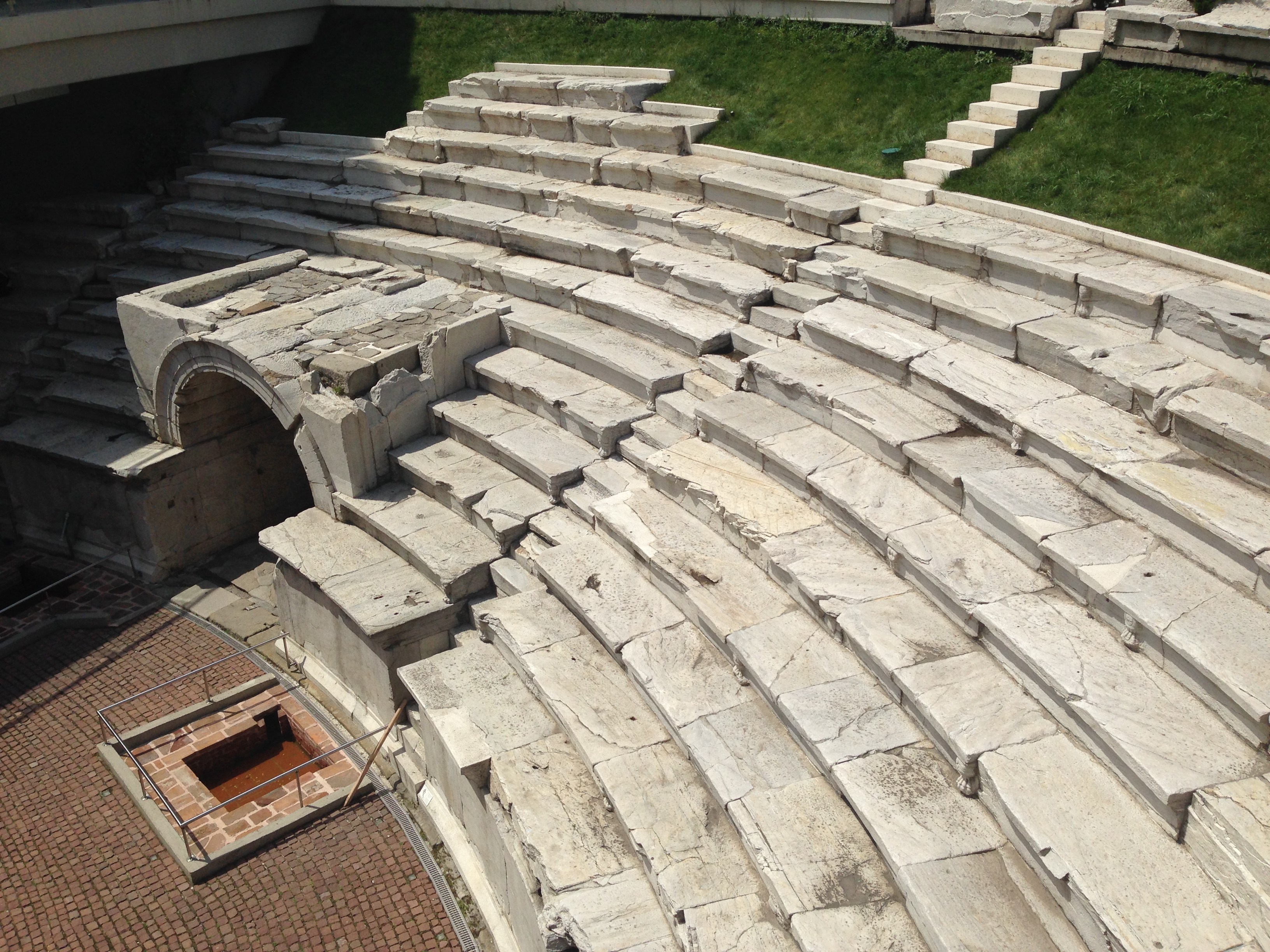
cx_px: 635
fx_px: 1211
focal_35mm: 33
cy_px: 476
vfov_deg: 42.9
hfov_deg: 55.4
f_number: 2.4
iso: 50
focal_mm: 4.12
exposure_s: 1/3390
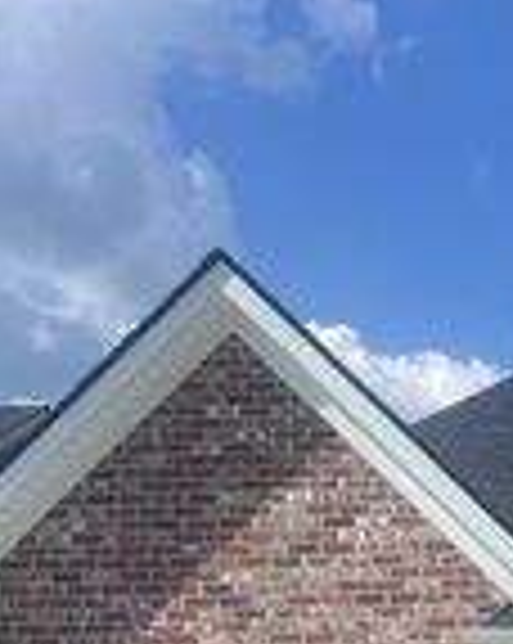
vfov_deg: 20.7
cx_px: 684
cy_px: 660
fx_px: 1693
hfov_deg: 16.2
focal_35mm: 89
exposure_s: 1/4310
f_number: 1.6
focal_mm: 5.1
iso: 50
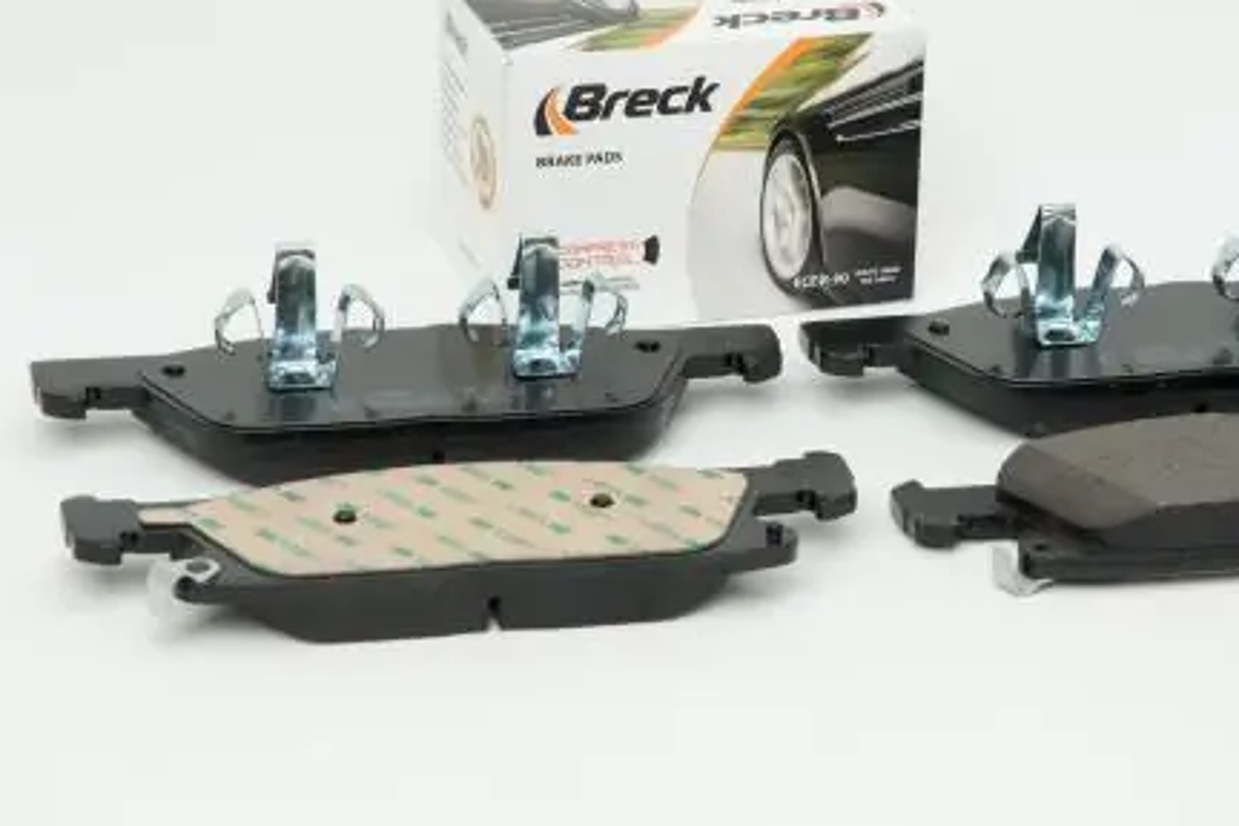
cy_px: 318
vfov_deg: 11.0
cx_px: 846
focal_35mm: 125
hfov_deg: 16.3
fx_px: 4302
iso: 100
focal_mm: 60
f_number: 11
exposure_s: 1/200
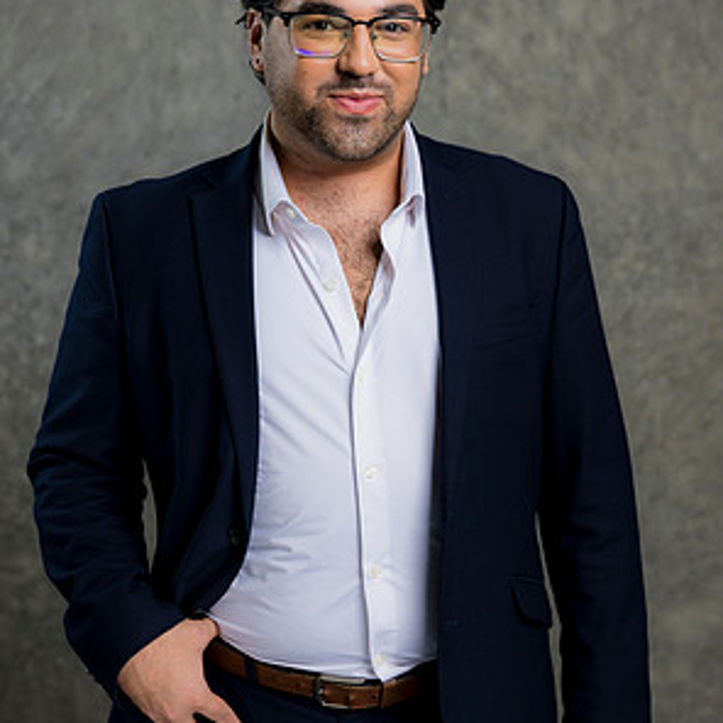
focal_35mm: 110
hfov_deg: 15.8
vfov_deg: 15.8
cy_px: 322
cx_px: 362
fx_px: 2599
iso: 125
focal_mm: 85
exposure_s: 1/200
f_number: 5
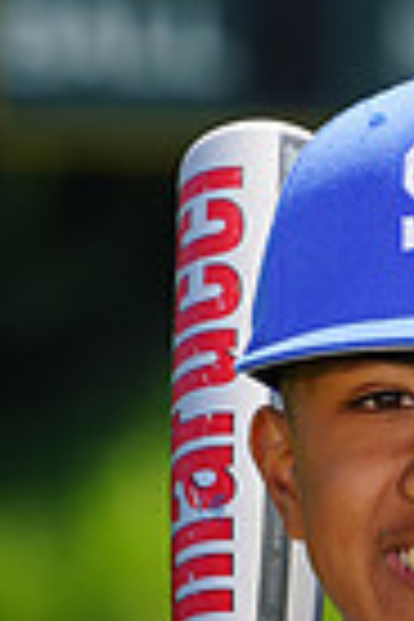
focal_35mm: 1151
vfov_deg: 1.8
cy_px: 828
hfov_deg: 1.2
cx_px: 488
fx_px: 19853
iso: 100
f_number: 8
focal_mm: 274
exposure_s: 1/250
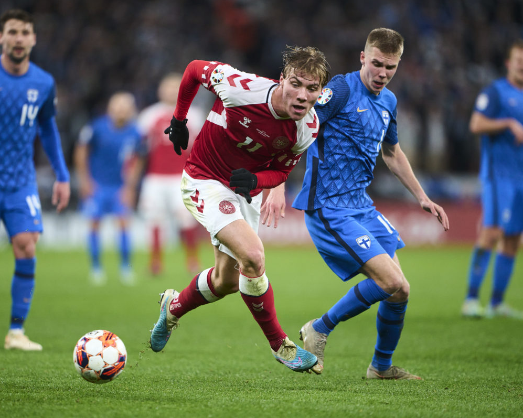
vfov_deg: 3.4
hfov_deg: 4.3
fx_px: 6994
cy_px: 209
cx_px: 214
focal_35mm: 452
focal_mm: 400
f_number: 2.8
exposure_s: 1/2000
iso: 4000
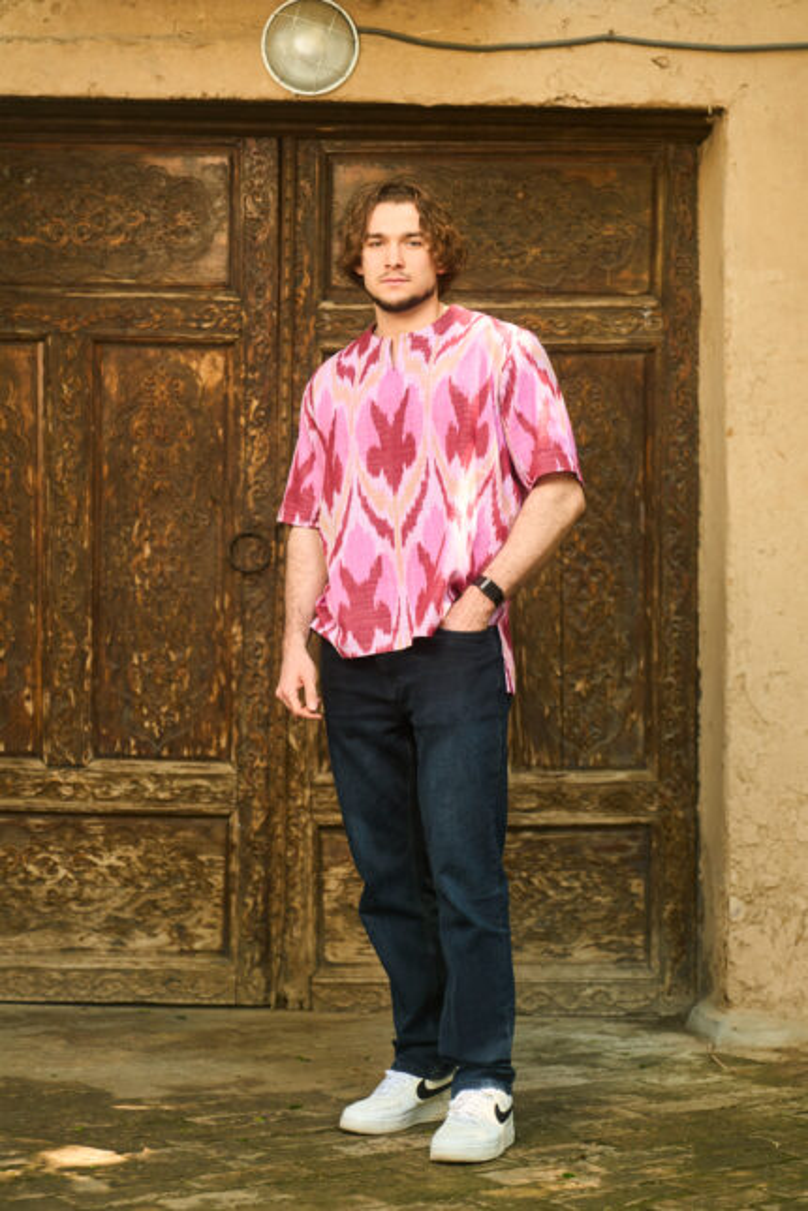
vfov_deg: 28.8
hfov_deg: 19.5
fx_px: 2356
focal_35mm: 70
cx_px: 404
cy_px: 606
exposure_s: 1/160
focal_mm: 70
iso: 800
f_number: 2.8
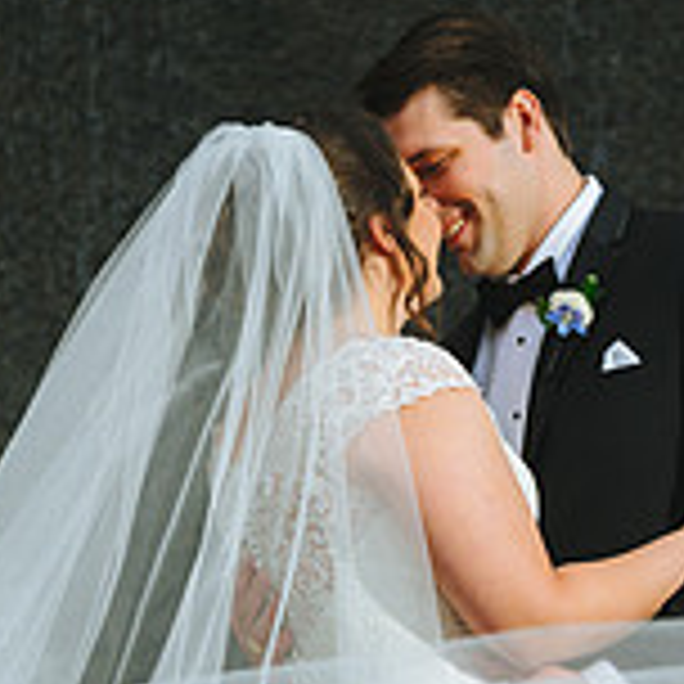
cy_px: 729
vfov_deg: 13.1
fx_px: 2929
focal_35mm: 131
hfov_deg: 13.3
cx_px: 497
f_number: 4
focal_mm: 52
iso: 250
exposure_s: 1/125
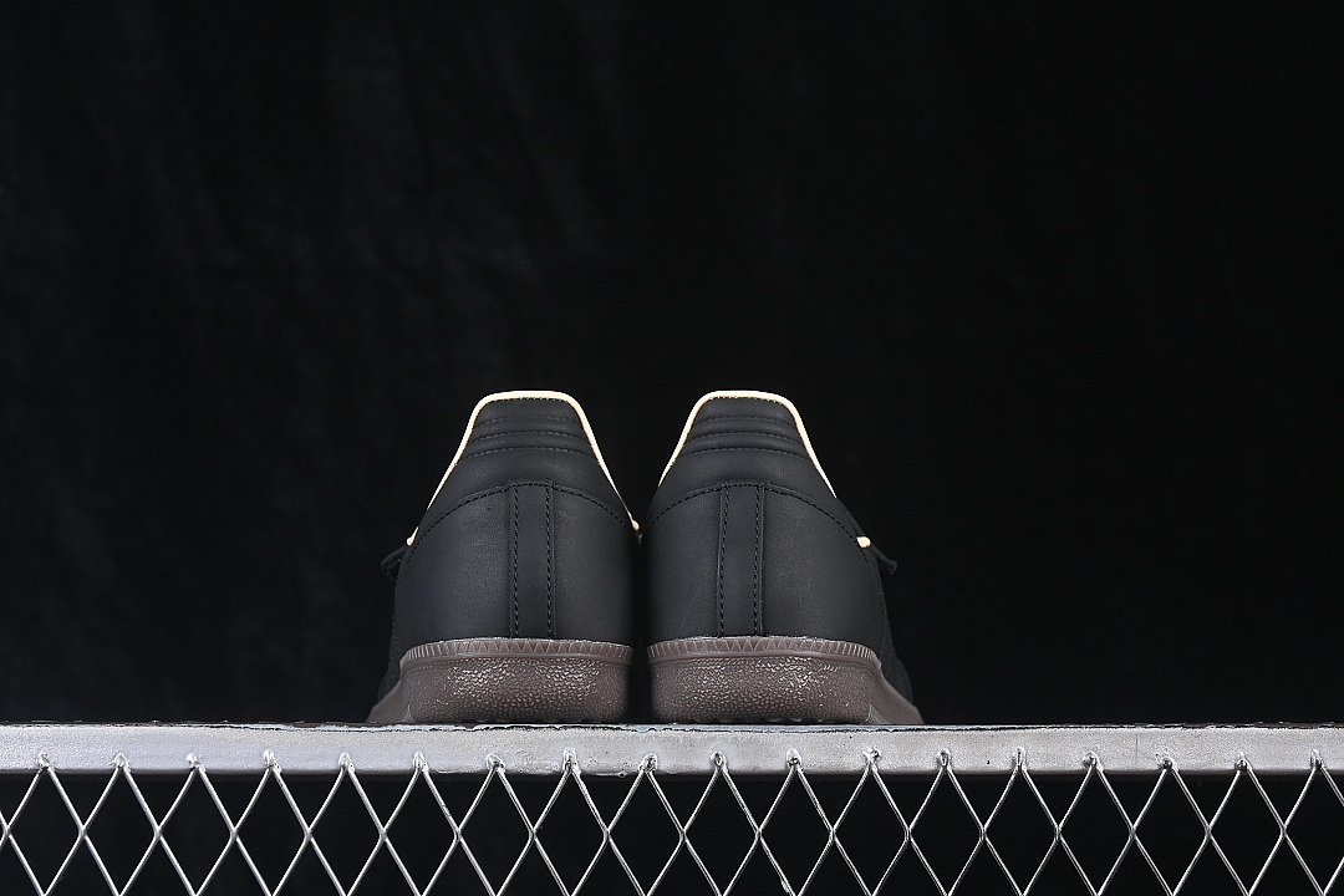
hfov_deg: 27.0
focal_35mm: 75
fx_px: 2800
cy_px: 448
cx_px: 672
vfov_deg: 18.2
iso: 160
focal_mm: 50
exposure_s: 1/60
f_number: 6.3
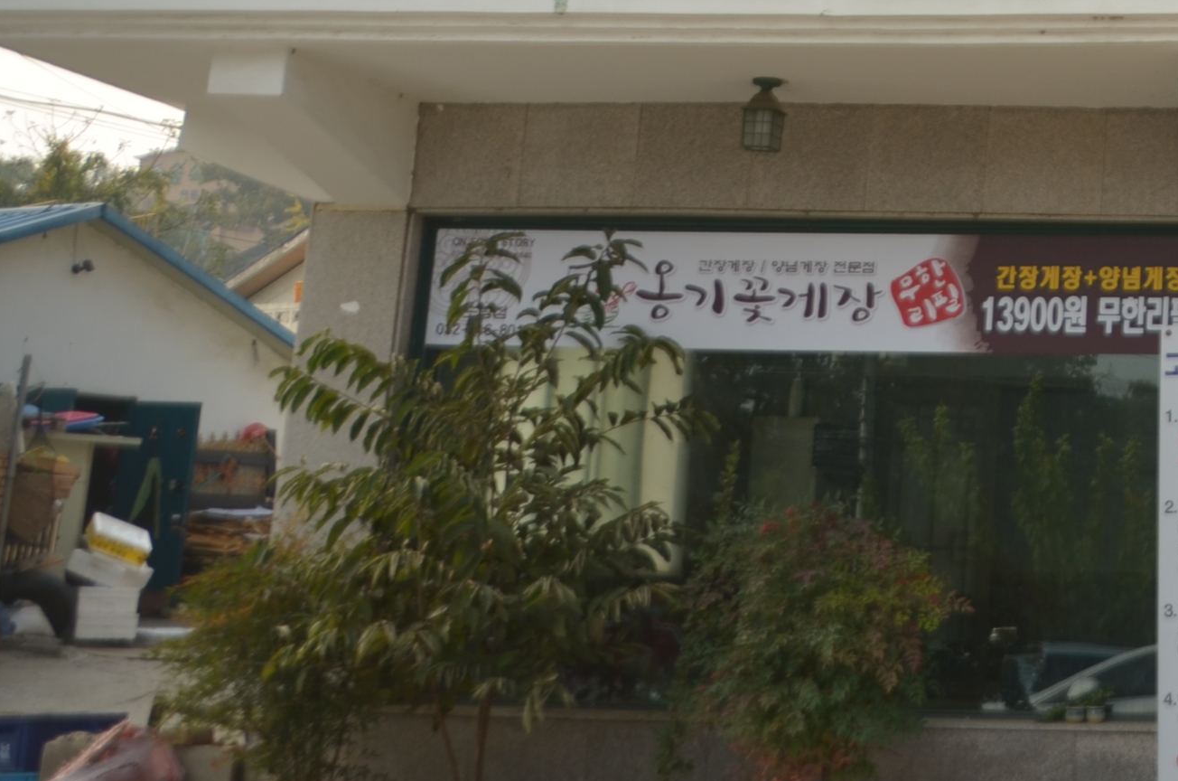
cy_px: -45
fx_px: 2221
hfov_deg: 24.8
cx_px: 1623
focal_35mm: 68
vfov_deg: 19.2
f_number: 3.5
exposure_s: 1/640
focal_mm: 16
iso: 100
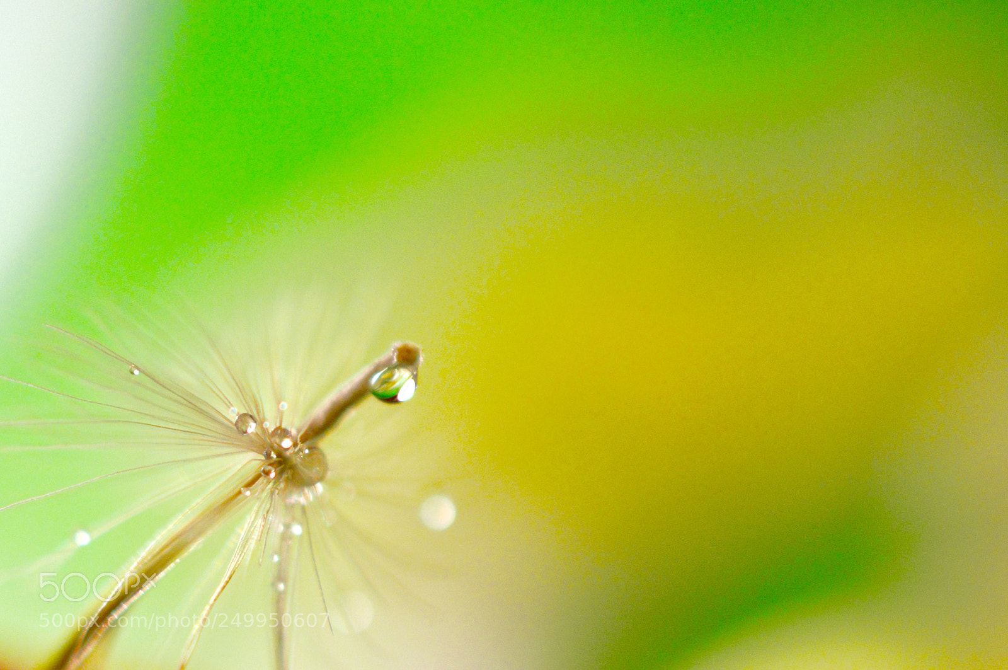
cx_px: 504
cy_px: 335
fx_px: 1678
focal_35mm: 60
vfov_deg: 22.6
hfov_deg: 33.4
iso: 800
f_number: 3.8
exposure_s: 1/500
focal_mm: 40
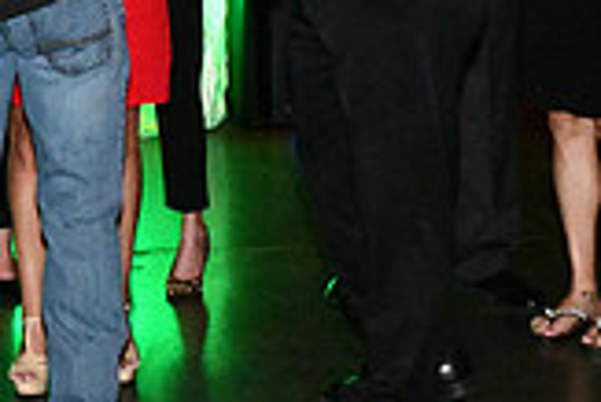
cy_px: -116
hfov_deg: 15.6
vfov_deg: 10.5
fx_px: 2139
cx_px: -55
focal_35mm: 128
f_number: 11
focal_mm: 36
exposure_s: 1/60
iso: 25600
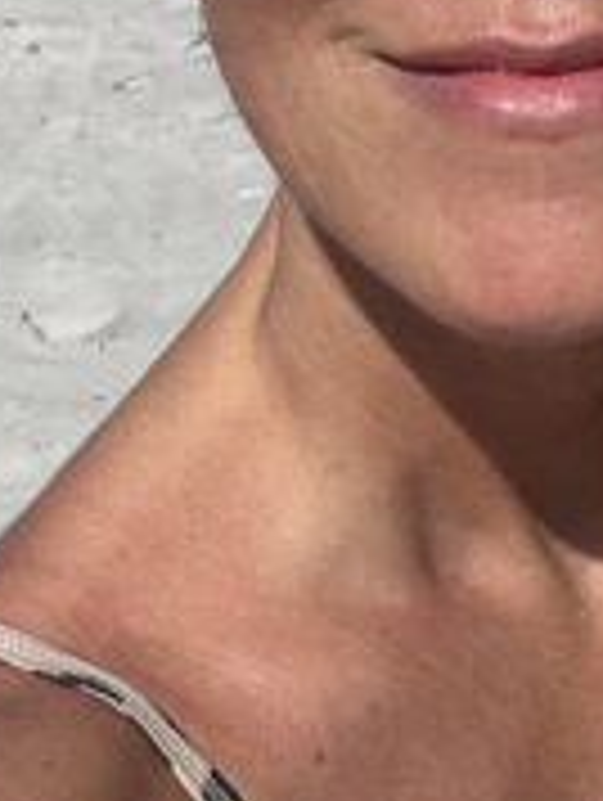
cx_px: 729
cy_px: -14
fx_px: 2340
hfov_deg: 14.2
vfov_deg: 18.9
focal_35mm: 101
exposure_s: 1/2558
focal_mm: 2.69
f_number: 1.9
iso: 25
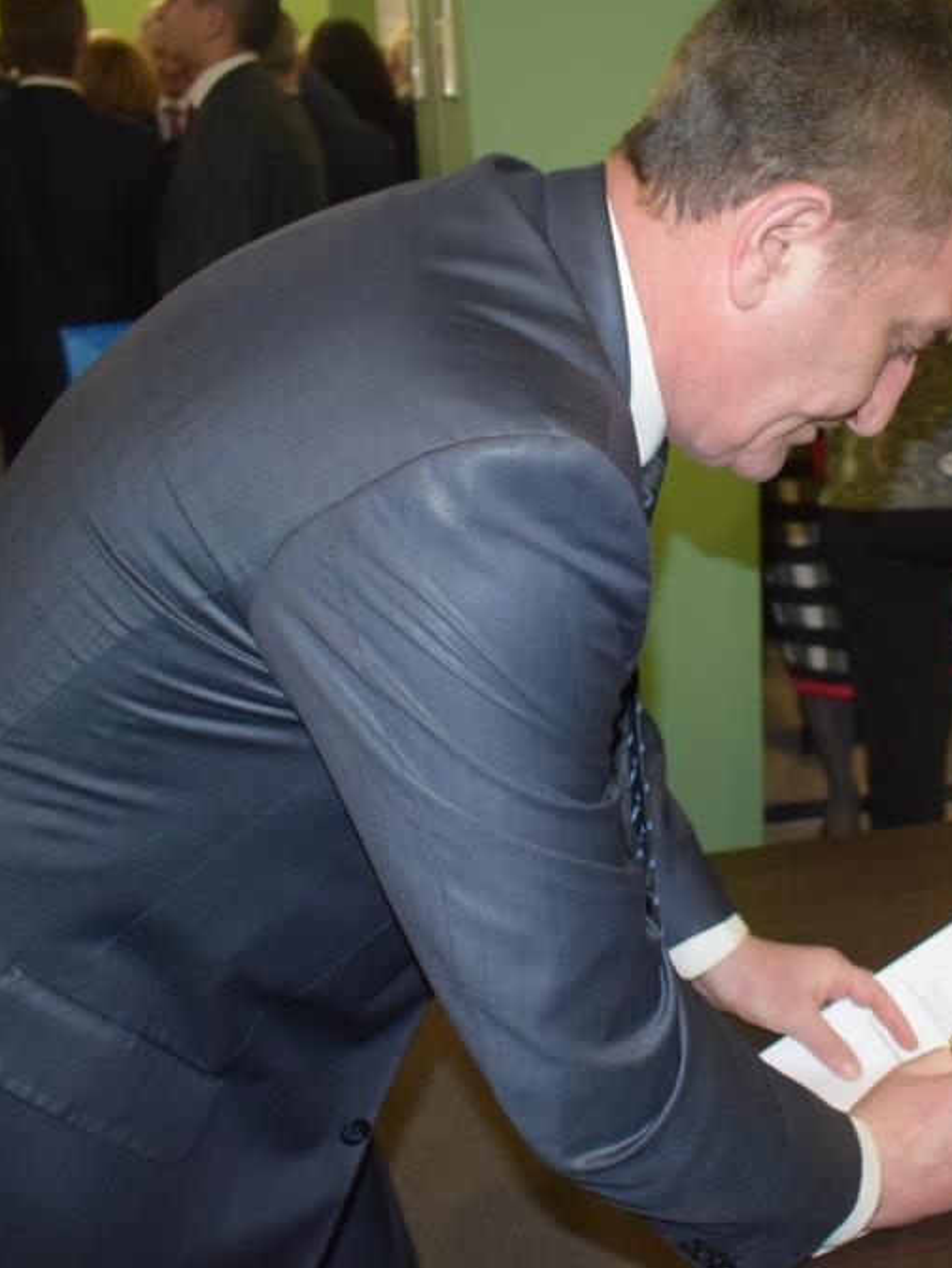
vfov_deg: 42.9
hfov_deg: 32.1
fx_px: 1612
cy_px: 628
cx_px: 752
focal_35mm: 44
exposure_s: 1/60
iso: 2200
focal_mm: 20
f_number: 3.5
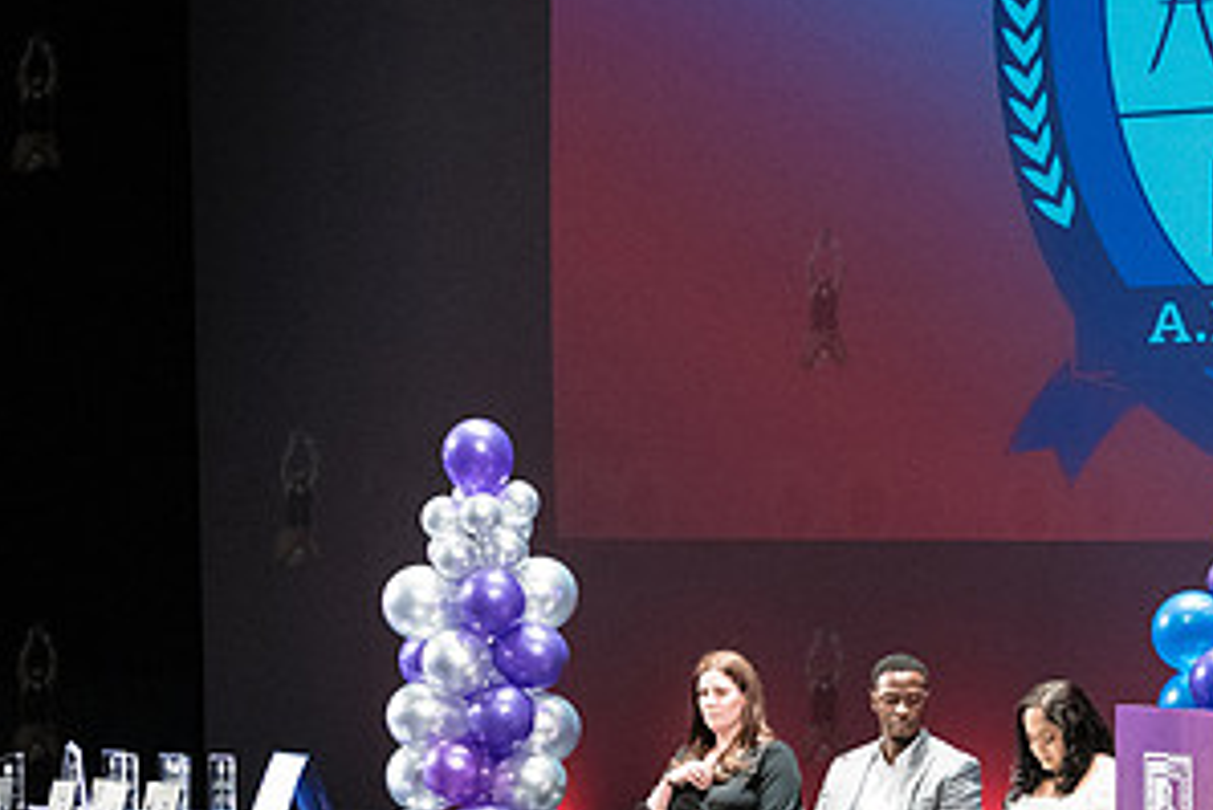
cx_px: 939
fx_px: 4686
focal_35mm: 139
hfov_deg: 14.7
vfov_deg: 9.8
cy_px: 668
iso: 4000
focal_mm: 55
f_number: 3.5
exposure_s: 1/200
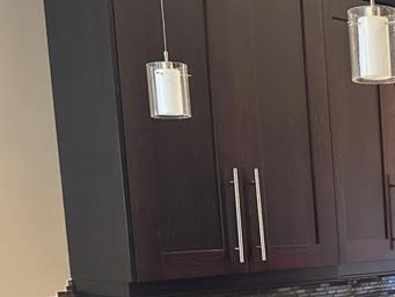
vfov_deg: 19.7
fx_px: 822
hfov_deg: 24.2
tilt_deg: -6.9
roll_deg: +1.9
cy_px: 319
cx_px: 491
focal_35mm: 72
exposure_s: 1/40
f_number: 1.78
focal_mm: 6.76
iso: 640
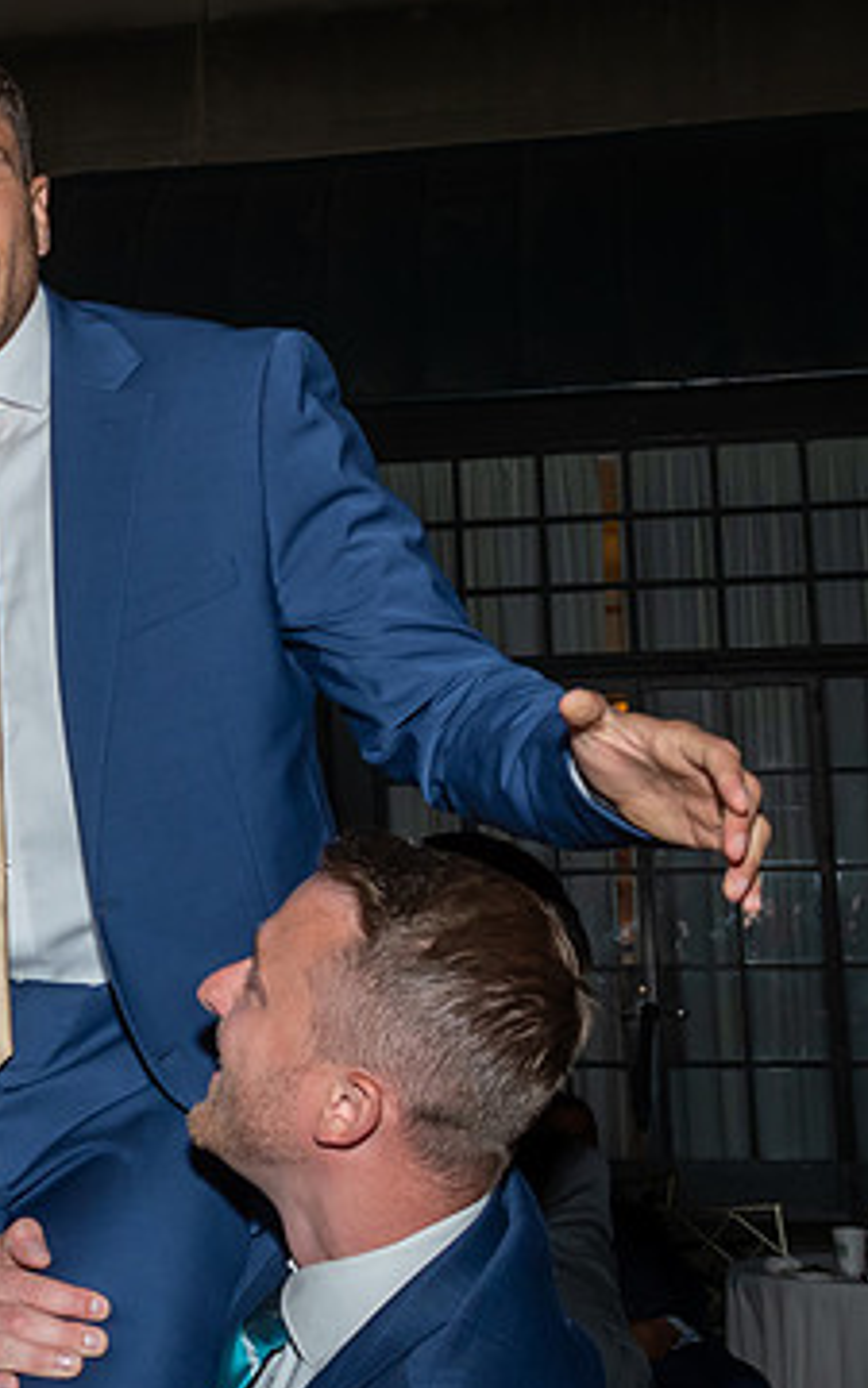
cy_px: 443
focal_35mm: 77
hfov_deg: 16.4
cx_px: -111
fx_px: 2914
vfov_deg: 26.6
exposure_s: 1/250
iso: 500
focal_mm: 20
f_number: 5.6
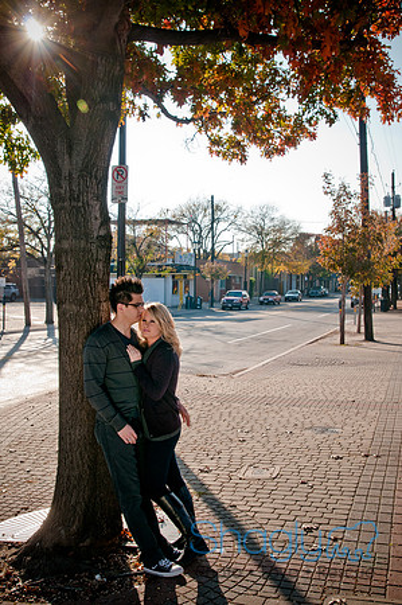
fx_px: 655
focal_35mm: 39
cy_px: 302
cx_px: 201
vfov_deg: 49.6
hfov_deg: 34.1
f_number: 9
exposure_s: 1/250
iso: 200
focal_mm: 26
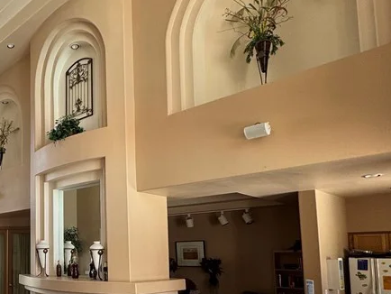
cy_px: 224
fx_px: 373
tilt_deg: +4.4
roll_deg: -0.4
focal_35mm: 33
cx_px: 22
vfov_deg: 41.6
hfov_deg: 48.0
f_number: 2.2
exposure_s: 1/99
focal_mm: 2.22
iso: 80
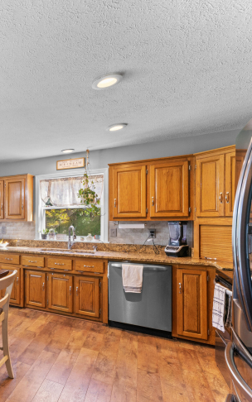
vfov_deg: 79.6
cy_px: 201
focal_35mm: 22
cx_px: -57
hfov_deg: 38.7
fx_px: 242
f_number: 10
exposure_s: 1/2.5
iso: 200
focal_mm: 14
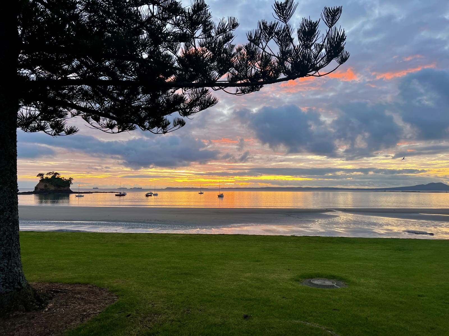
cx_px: 224
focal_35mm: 26
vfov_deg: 53.1
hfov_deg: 67.3
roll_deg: +0.4
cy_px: 168
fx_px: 337
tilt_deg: +2.0
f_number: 1.5
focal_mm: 5.7
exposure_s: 1/121
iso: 50
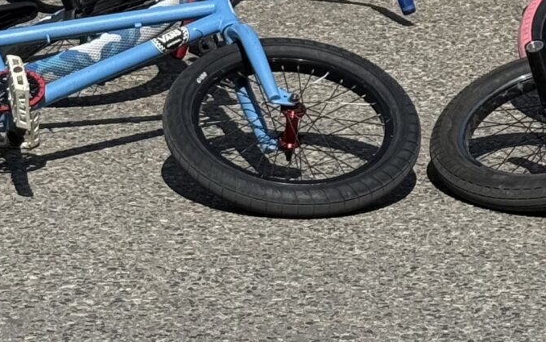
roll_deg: -1.4
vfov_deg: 6.6
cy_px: -367
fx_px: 2857
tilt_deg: -3.3
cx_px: 209
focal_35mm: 192
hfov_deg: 10.9
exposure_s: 1/6536
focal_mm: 6.76
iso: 80
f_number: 1.78
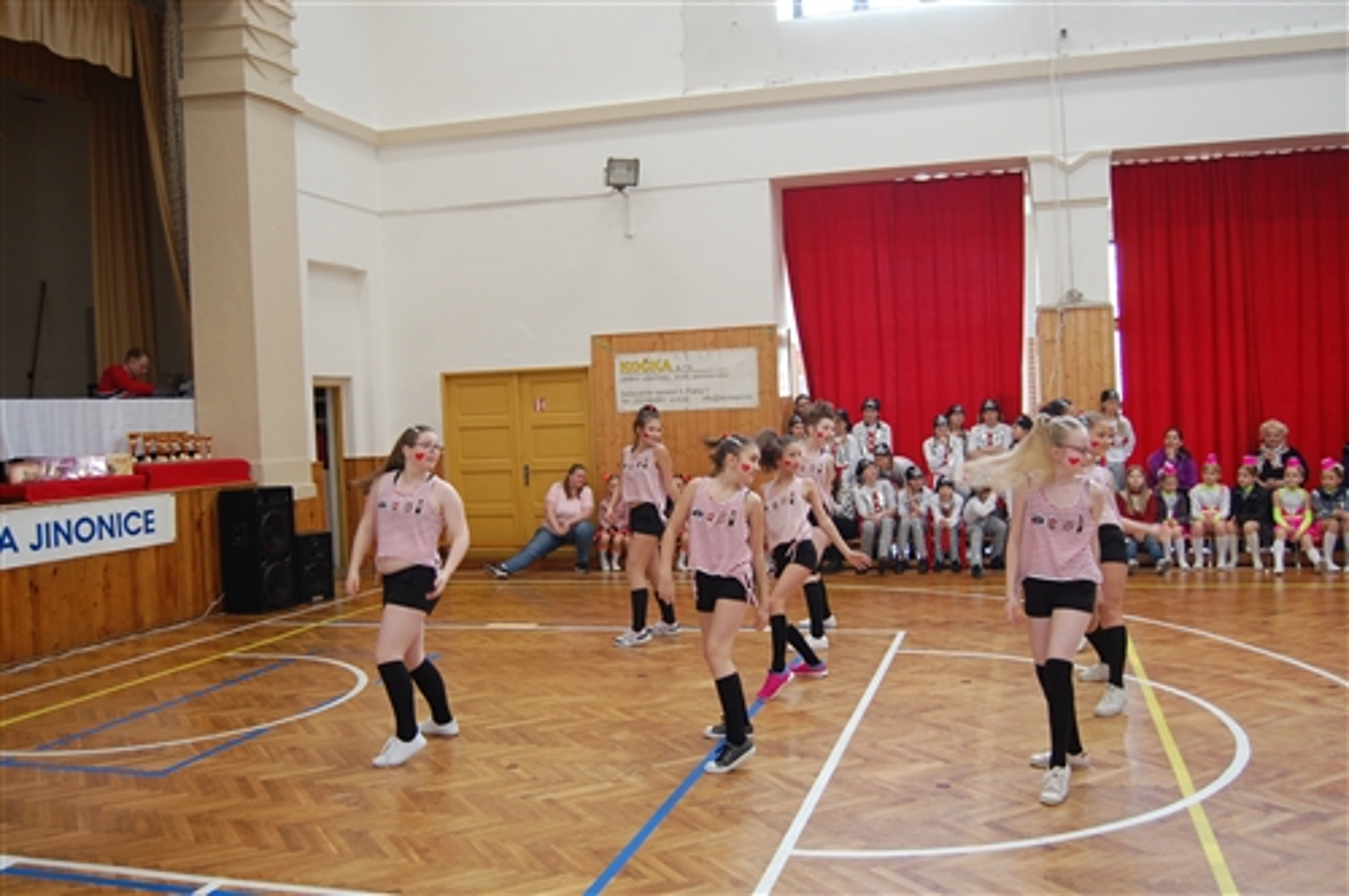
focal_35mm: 33
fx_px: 1235
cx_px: 674
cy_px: 448
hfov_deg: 57.3
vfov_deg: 39.9
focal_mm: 22
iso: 400
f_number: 3.8
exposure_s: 1/50
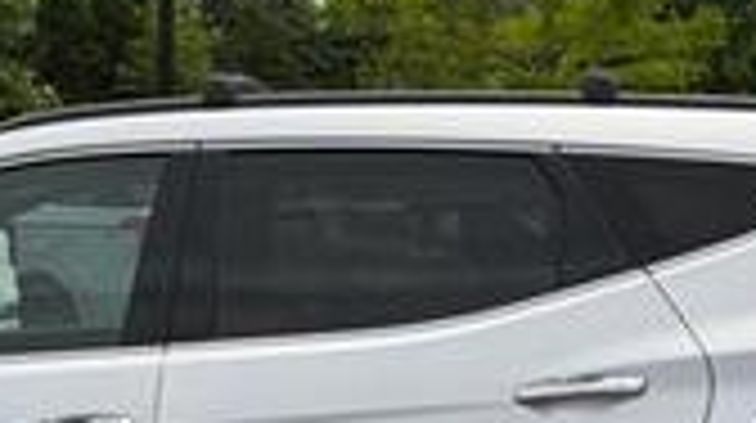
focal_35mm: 157
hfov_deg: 13.6
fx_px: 3143
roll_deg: +0.0
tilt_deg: -5.5
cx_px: 153
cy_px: 423
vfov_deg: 7.7
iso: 64
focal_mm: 6.76
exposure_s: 1/7143
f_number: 1.78
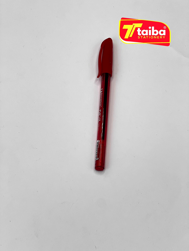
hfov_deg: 19.1
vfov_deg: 25.3
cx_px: 94
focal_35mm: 77
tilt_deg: -64.8
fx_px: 561
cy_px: 126
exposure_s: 1/428
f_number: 2.8
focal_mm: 9
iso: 32
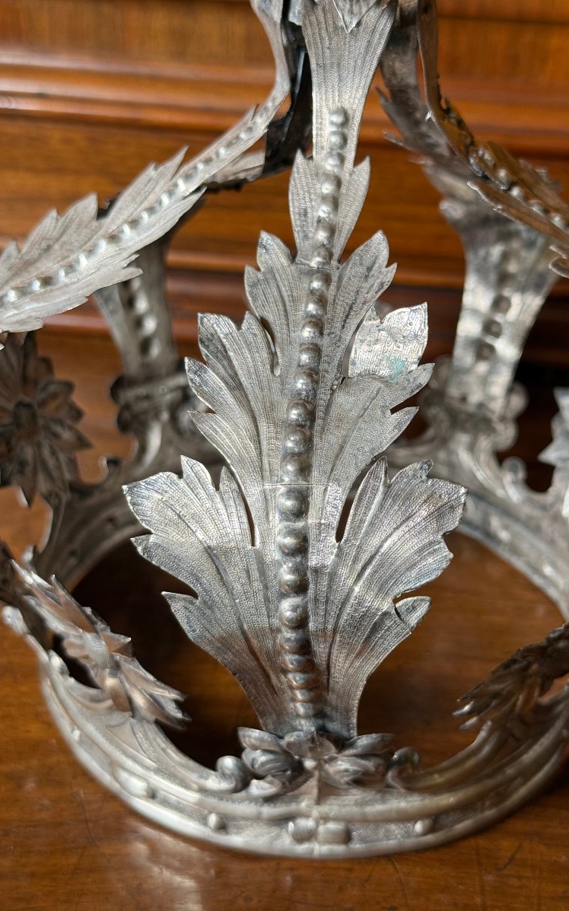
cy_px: 456
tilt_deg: -31.8
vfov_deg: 39.6
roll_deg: -2.2
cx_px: 323
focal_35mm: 51
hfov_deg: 25.3
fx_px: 1266
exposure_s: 1/121
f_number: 1.78
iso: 80
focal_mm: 6.76
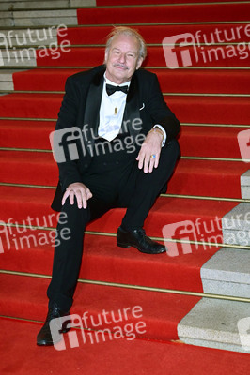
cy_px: 188
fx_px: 626
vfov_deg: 33.4
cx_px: 125
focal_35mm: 60
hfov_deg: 22.6
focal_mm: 60
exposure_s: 1/160
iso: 5000
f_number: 3.5
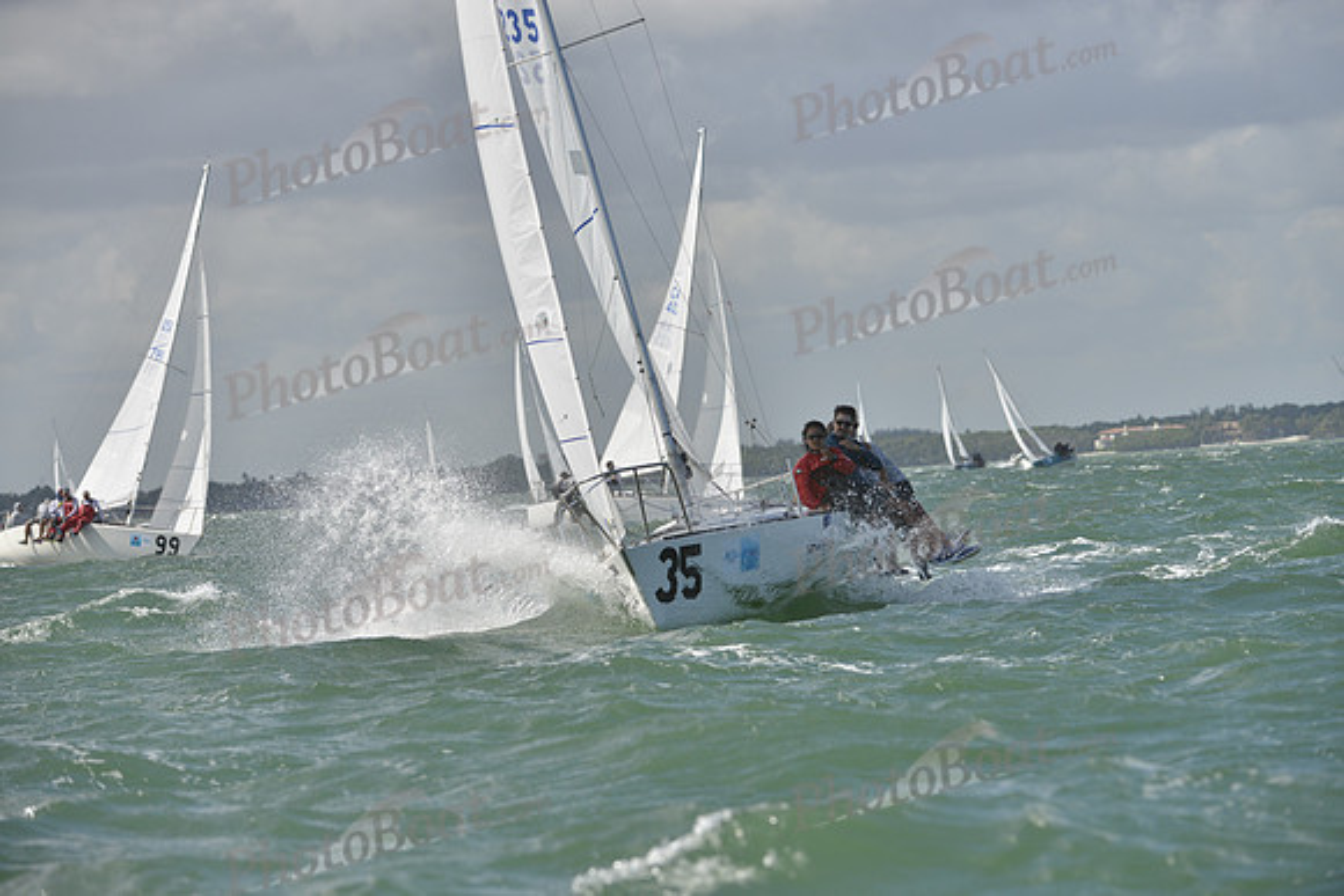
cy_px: 448
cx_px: 672
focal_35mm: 210
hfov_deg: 9.8
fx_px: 7841
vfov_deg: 6.5
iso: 280
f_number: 7.1
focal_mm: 210
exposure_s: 1/1600
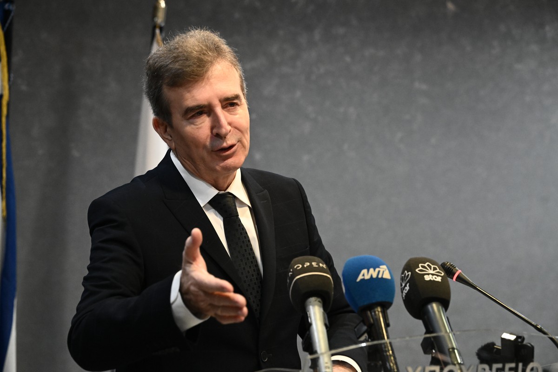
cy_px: 186
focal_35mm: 91
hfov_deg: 22.4
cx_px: 279
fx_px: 1410
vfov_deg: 15.0
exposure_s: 1/250
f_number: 4.5
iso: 6400
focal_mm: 91
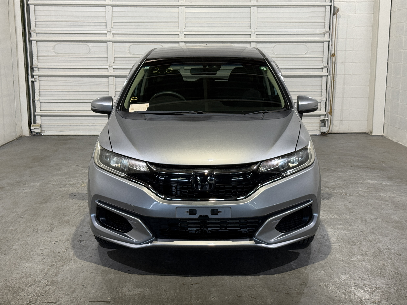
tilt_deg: -10.5
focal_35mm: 48
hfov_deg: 39.7
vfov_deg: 30.3
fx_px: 564
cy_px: 152
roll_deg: -0.1
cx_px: 204
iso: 100
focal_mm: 6.76
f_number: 1.78
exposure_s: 1/60
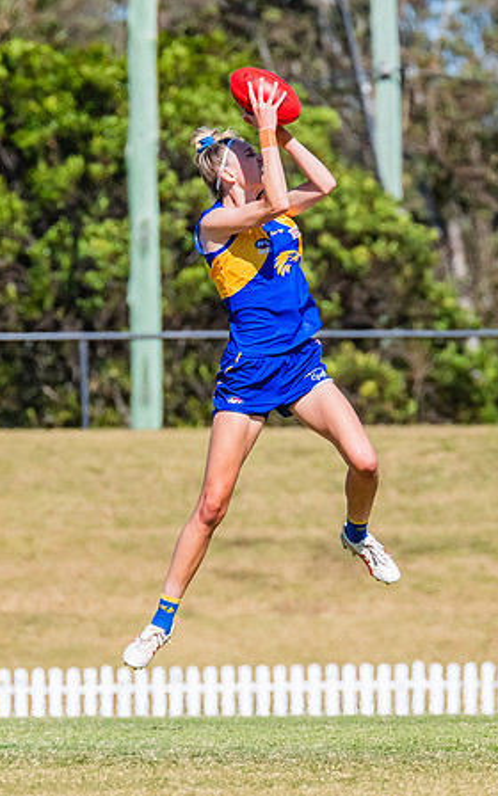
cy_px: 300
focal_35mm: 957
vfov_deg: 2.2
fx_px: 20782
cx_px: 309
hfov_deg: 1.4
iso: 800
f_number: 10
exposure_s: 1/1600
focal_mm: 420
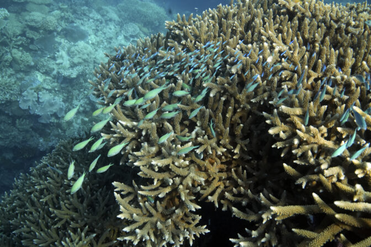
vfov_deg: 38.9
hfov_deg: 55.8
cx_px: 186
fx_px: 350
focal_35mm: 34
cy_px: 124
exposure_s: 1/640
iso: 3200
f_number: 9
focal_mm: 34
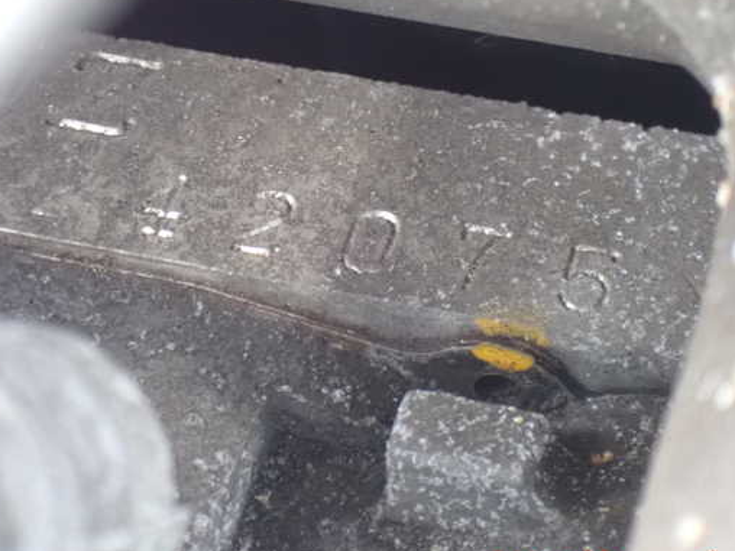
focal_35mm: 118
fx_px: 2505
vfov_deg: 12.6
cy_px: 259
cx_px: 388
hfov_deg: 16.7
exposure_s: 1/60
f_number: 4.9
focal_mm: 18
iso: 1600
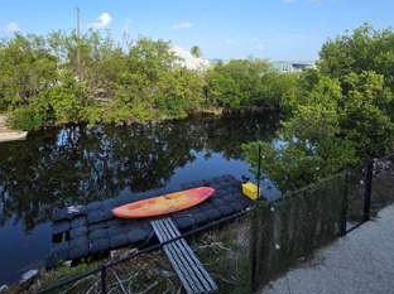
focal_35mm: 20
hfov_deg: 81.8
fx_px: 227
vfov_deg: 63.8
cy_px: 93
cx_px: 189
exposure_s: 1/1108
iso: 32
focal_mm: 2.2
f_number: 1.9
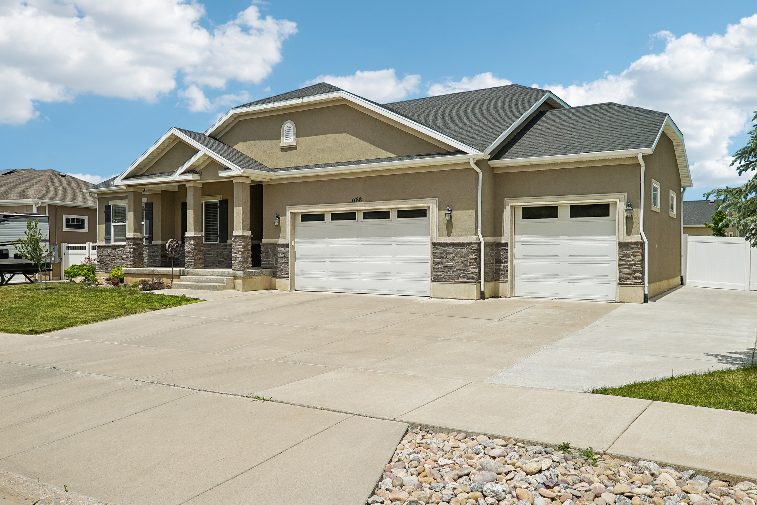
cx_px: 378
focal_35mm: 29
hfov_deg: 63.7
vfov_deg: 45.0
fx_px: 610
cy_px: 252
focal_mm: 29
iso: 100
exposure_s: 1/500
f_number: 8
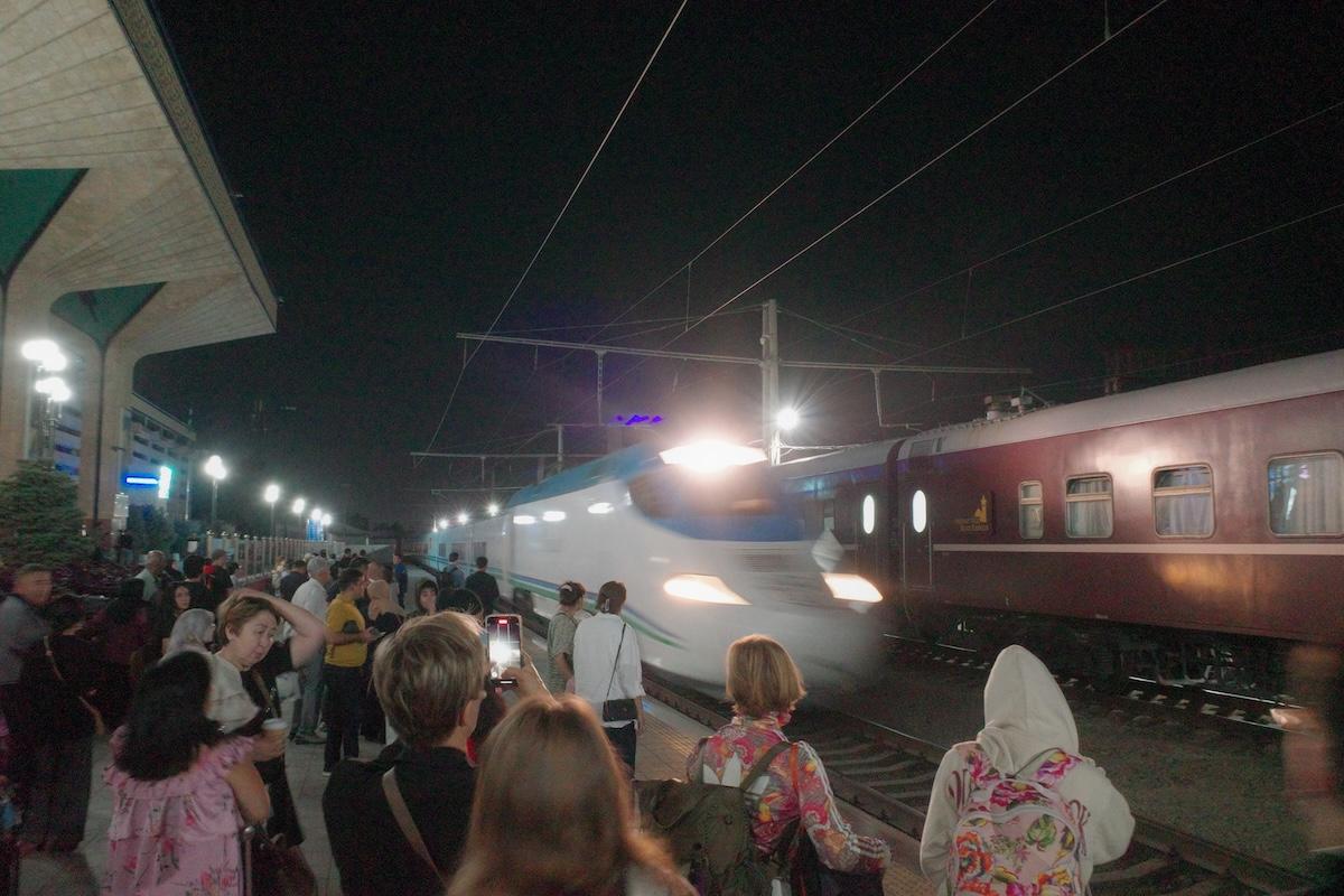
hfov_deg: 65.5
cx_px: 672
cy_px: 448
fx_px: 1045
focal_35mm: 28
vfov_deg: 46.4
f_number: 8
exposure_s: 1/6
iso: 6400
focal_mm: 18.3
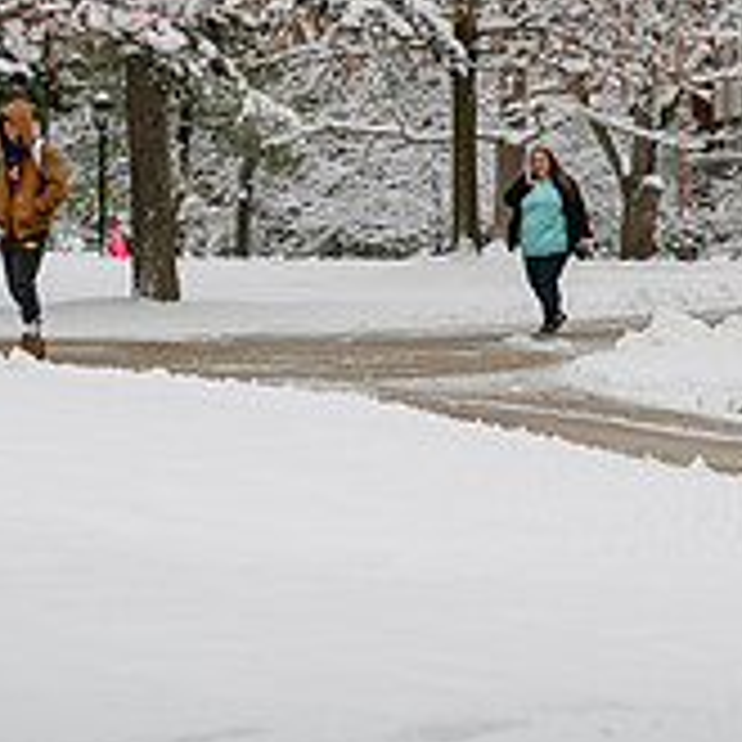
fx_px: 3613
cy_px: -83
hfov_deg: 11.7
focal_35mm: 149
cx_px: 427
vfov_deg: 11.5
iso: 250
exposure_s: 1/400
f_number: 3.5
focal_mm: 50
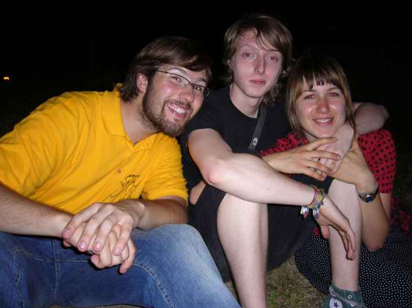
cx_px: 205
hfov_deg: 51.4
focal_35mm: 36
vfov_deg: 39.6
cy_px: 150
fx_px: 428
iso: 100
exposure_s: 1/60
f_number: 2.8
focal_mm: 5.8
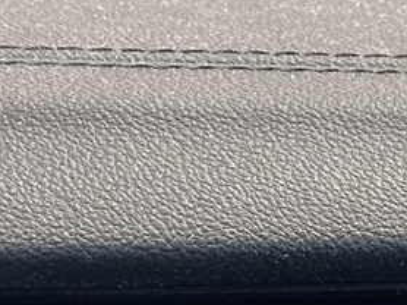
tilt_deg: -20.2
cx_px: 397
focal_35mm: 249
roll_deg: -1.6
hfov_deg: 7.9
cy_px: 617
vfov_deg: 5.8
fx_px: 2925
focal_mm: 6.86
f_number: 1.78
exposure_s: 1/33
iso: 320
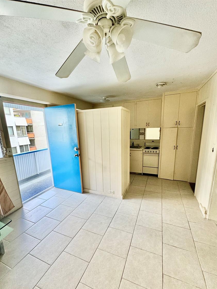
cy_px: 154
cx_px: 108
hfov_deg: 81.7
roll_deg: +3.0
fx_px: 125
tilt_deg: -11.1
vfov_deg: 98.0
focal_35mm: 15
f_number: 2.2
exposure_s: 1/99
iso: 160
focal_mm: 2.22
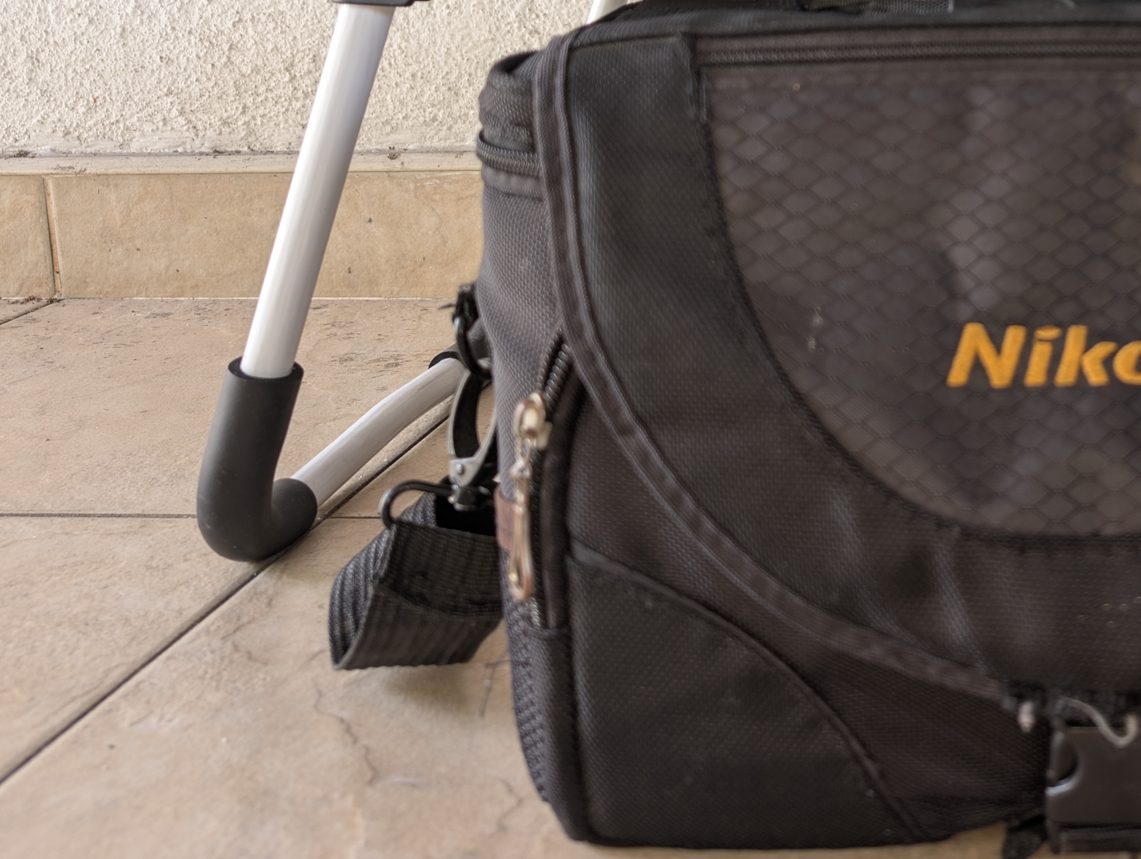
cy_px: 52
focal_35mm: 47
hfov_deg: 37.0
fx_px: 1551
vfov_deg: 29.4
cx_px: 1084
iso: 20
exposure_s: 1/18
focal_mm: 6.9
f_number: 1.68
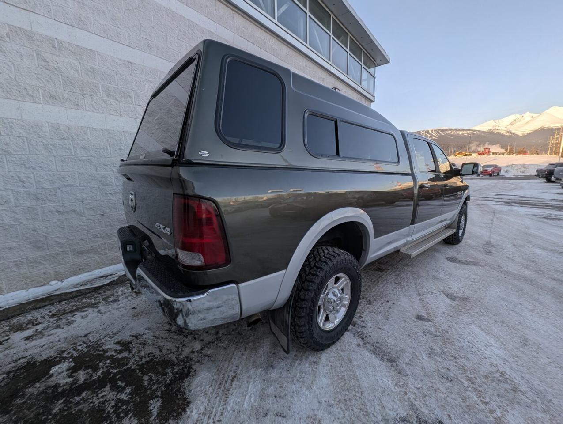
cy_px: 212
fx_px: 212
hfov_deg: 106.1
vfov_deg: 90.1
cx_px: 282
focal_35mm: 13
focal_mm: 1.95
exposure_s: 1/499
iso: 47
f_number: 2.2
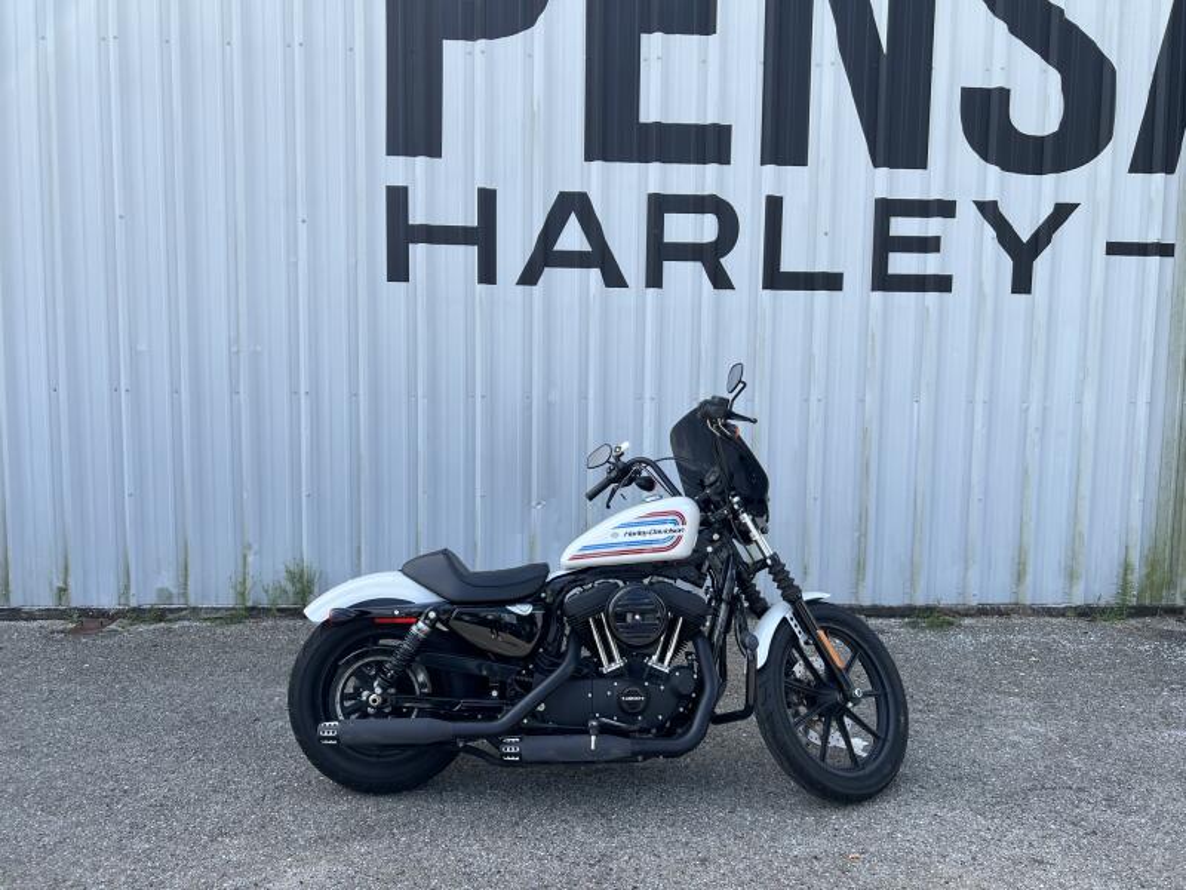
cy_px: 445
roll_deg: -0.6
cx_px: 593
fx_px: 891
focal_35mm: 26
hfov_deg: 67.3
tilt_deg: -4.9
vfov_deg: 53.1
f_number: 1.5
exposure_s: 1/1266
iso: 50
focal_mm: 5.7
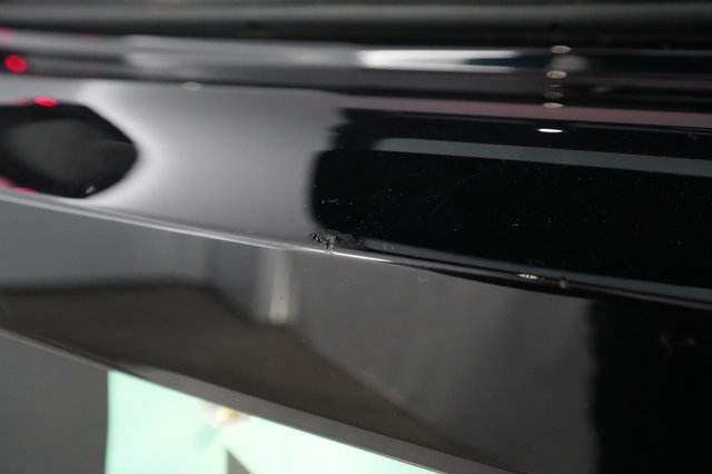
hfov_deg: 71.5
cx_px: 356
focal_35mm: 25
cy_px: 237
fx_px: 494
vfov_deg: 51.2
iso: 8000
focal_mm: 25
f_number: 4.5
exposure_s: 1/125
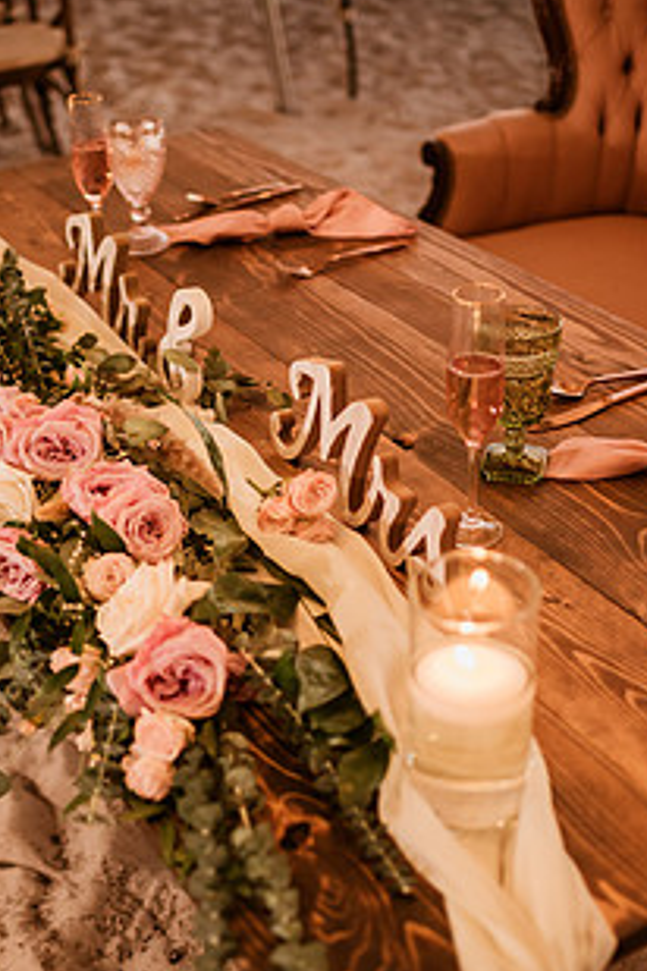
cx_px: 236
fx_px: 1375
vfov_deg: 38.8
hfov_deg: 26.4
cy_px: 531
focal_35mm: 51
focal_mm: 35
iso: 800
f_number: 1.8
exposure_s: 1/200
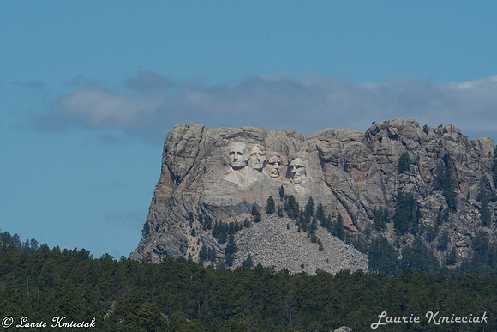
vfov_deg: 1.8
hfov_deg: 2.7
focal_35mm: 750
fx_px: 10356
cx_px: 248
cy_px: 166
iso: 400
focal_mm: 500
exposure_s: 1/1600
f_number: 11
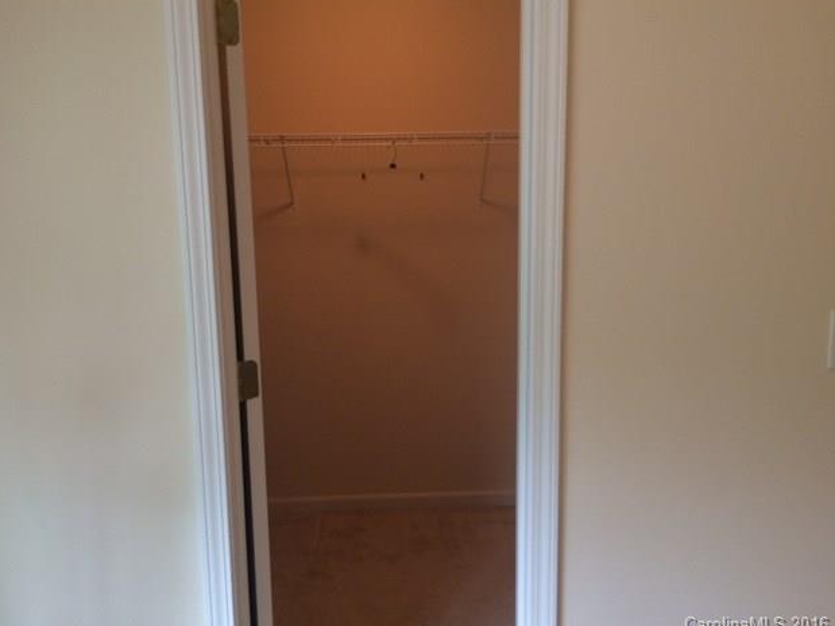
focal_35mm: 30
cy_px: 313
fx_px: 724
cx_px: 407
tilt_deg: -10.5
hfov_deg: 60.0
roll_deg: +0.6
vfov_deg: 46.8
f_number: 2.2
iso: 125
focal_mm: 4.15
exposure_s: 1/30
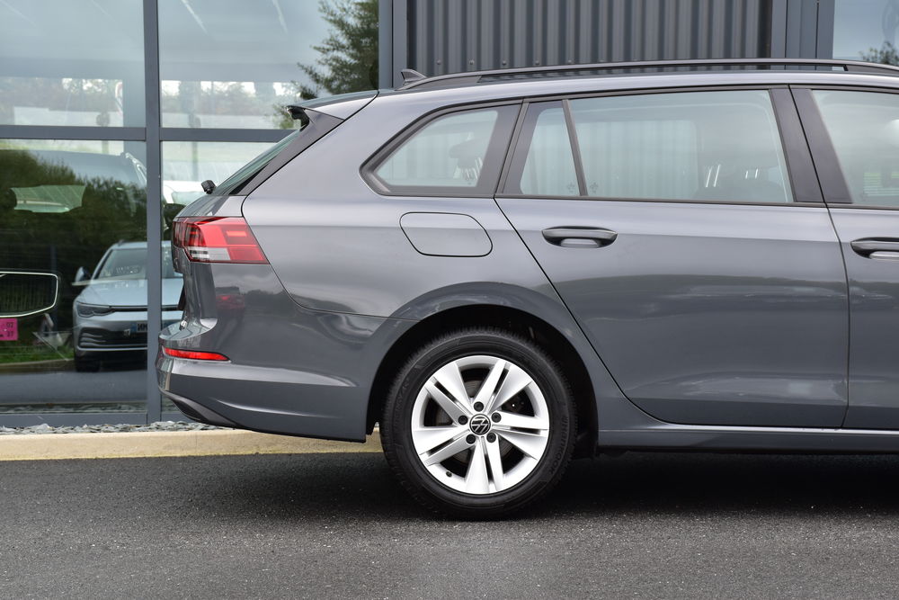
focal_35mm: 78
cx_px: 450
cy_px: 300
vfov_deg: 17.5
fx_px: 1948
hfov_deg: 26.0
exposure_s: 1/100
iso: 400
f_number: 9
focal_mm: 52
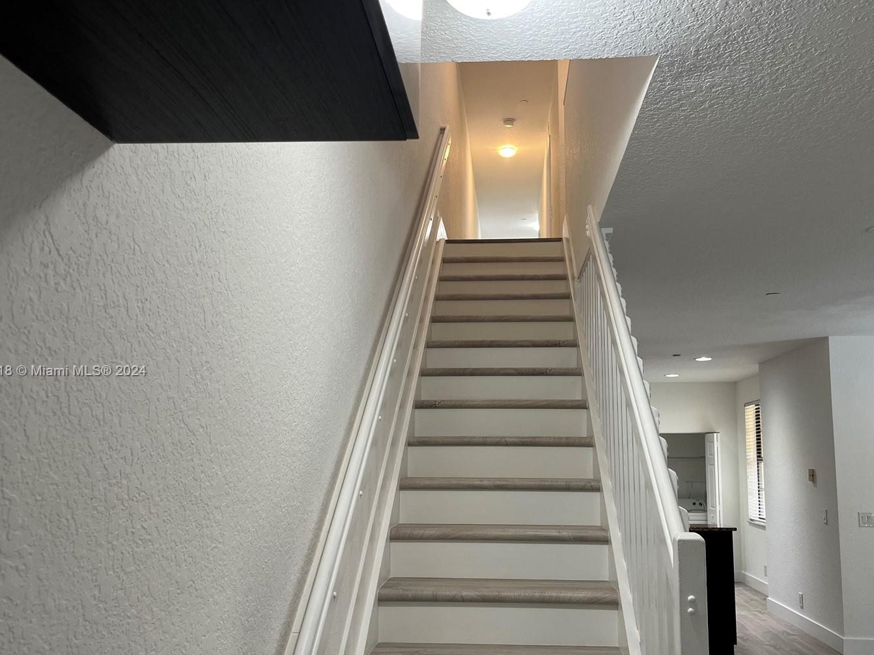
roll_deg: -0.4
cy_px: 372
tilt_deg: +6.6
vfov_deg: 45.3
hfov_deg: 58.3
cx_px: 459
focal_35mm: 31
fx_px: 783
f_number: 1.6
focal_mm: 5.1
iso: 100
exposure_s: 1/60
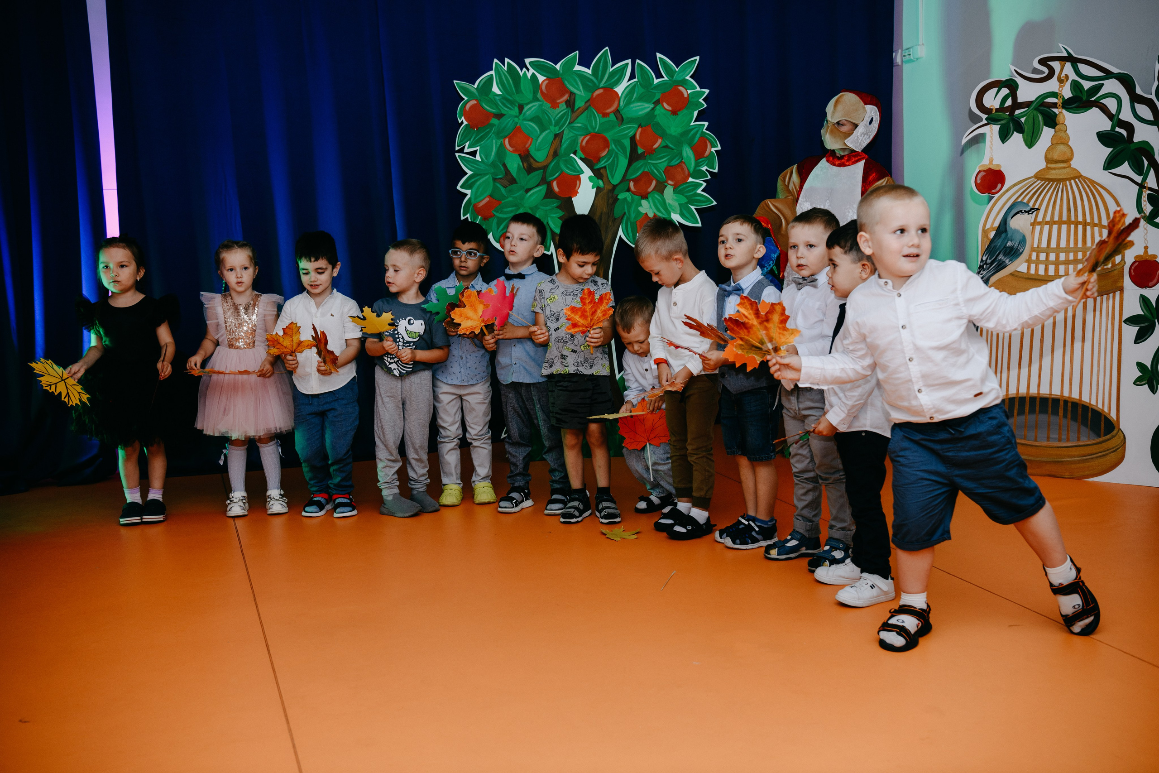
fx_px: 1352
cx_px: 580
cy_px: 386
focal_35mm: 42
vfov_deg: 31.9
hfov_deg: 46.4
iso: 250
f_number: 4
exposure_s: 1/160
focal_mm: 42
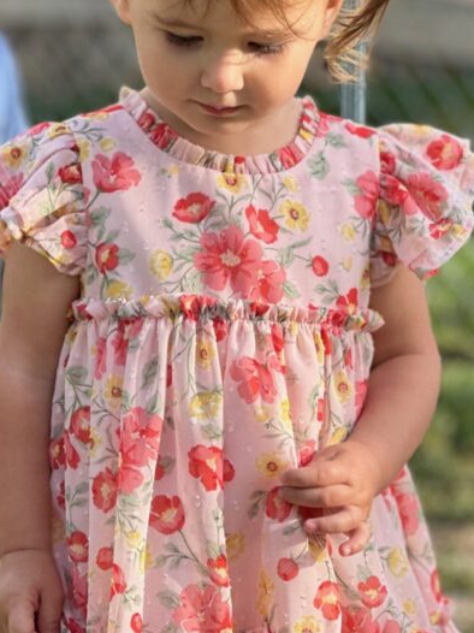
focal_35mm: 150
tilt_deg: -4.8
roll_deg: -0.4
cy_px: 326
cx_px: 255
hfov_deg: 9.9
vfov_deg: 13.2
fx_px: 2741
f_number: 2.8
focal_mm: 9
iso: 25
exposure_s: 1/131
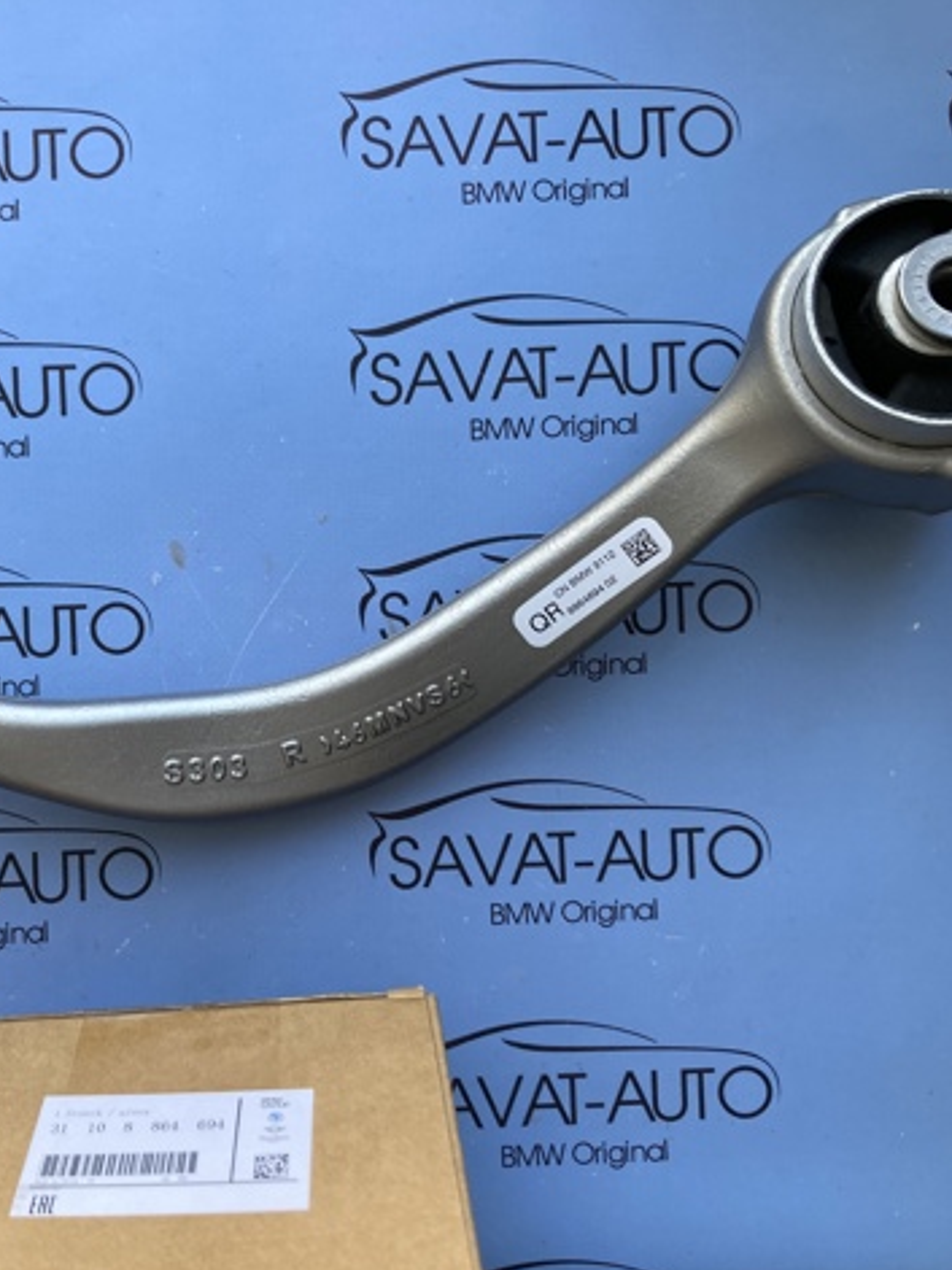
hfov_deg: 37.3
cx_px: 307
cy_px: 635
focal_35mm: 38
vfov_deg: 49.0
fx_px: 1394
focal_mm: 3.99
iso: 40
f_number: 1.8
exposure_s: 1/121
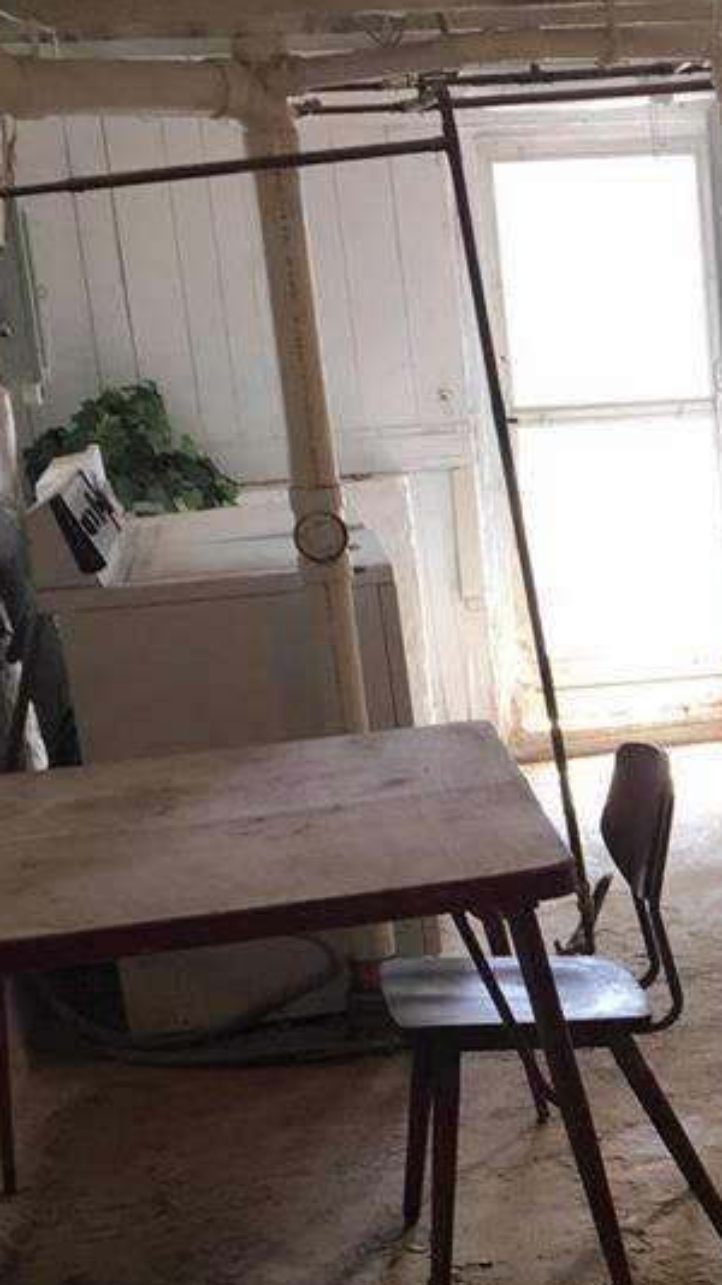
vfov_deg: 29.0
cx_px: 869
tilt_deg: -18.8
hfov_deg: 16.3
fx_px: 2419
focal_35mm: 71
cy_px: 1049
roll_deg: +3.7
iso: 25
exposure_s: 1/40
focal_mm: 4.15
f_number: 2.2
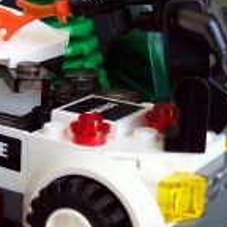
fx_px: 816
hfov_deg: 15.7
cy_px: 62
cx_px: 44
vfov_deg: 15.8
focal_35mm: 110
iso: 160
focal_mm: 7.6
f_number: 3
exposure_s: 1/40.7
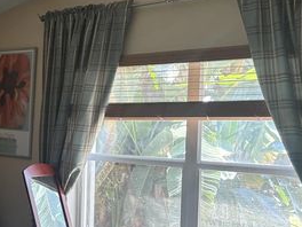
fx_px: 550
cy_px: 124
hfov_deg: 27.8
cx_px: -37
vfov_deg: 23.3
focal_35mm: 63
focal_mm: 5.96
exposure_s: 1/60
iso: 160
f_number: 1.6
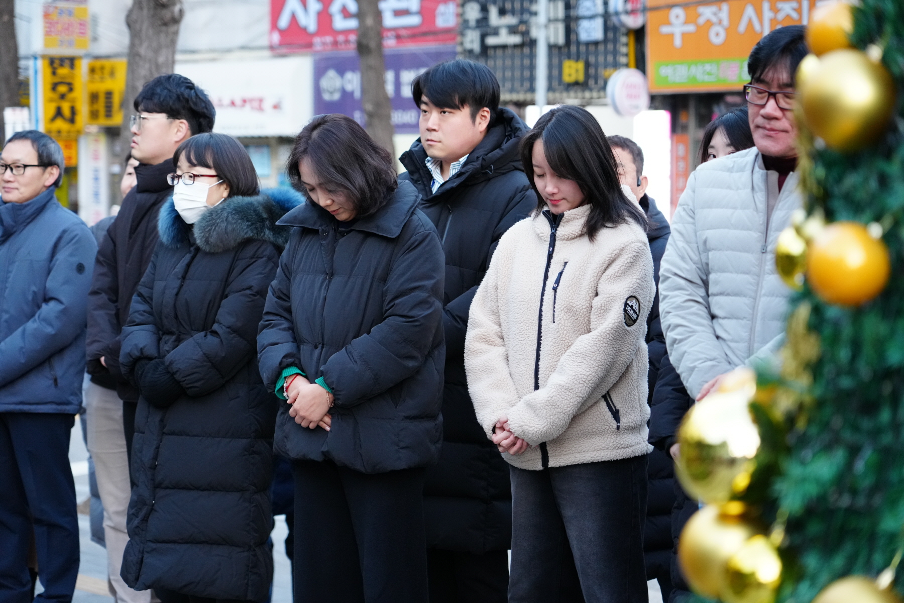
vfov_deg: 15.2
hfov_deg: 22.6
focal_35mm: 90
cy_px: 302
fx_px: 2260
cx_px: 452
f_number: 4
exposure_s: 1/160
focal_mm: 90
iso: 3200
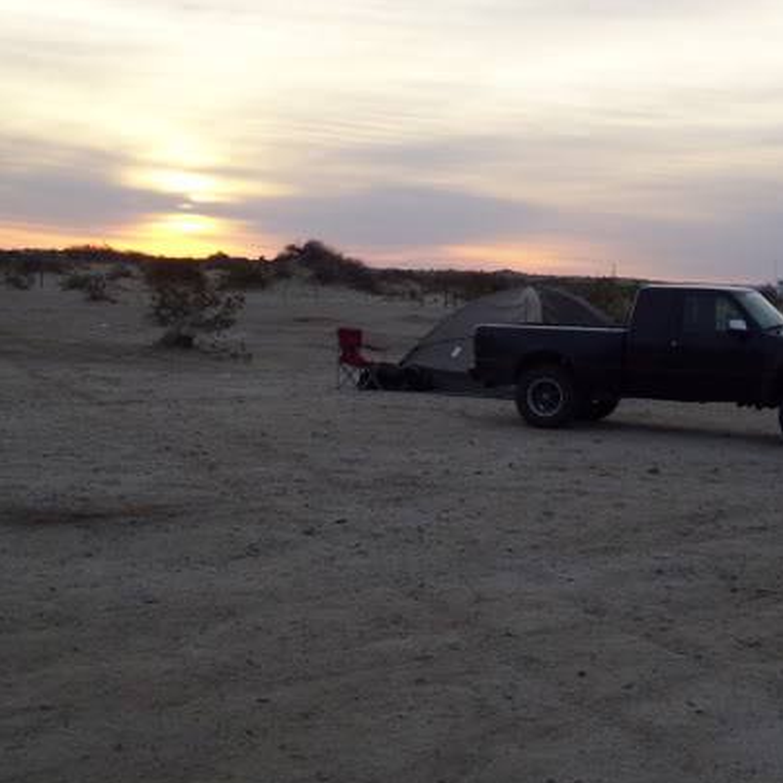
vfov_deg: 28.4
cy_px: 268
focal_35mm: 60
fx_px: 1535
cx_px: 496
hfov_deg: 28.5
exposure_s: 1/200
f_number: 2.9
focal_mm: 5.7
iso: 80
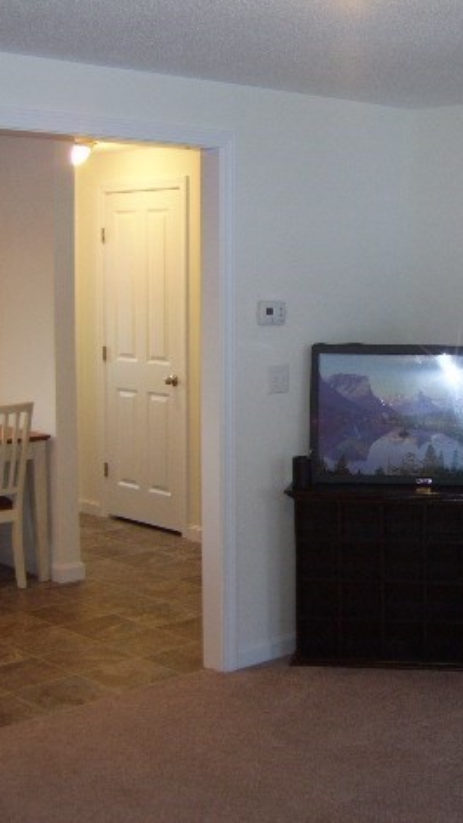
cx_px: 385
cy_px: 409
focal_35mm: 56
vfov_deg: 37.2
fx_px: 1222
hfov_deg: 21.1
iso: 100
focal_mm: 7.8
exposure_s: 1/30
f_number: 2.8
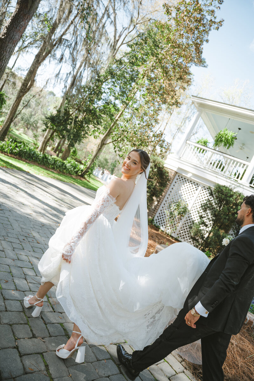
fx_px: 254
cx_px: 127
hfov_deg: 53.1
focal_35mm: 24
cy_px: 190
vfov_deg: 73.7
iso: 200
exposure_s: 1/640
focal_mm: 24
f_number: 2.8
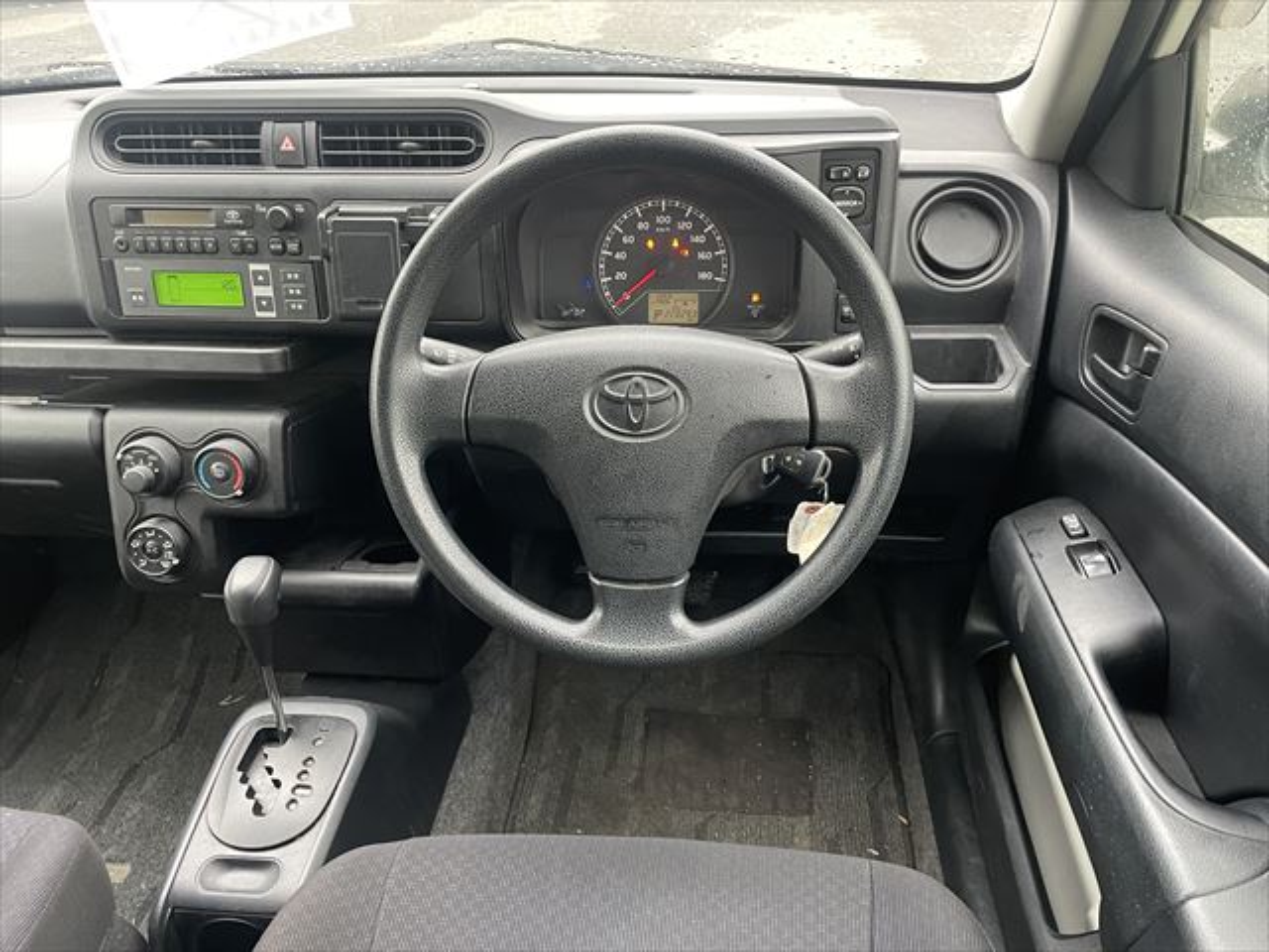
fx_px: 953
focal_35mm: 26
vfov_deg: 53.1
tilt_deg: -31.5
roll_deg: +2.5
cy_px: 476
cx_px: 634
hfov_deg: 67.3
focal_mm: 4.2
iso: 320
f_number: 1.6
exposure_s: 1/60
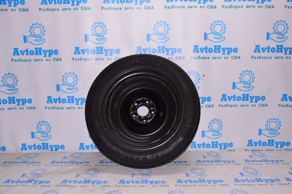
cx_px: 146
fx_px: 243
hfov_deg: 62.0
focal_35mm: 30
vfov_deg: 43.5
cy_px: 97
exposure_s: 1/200
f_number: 8
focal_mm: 20
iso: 1600
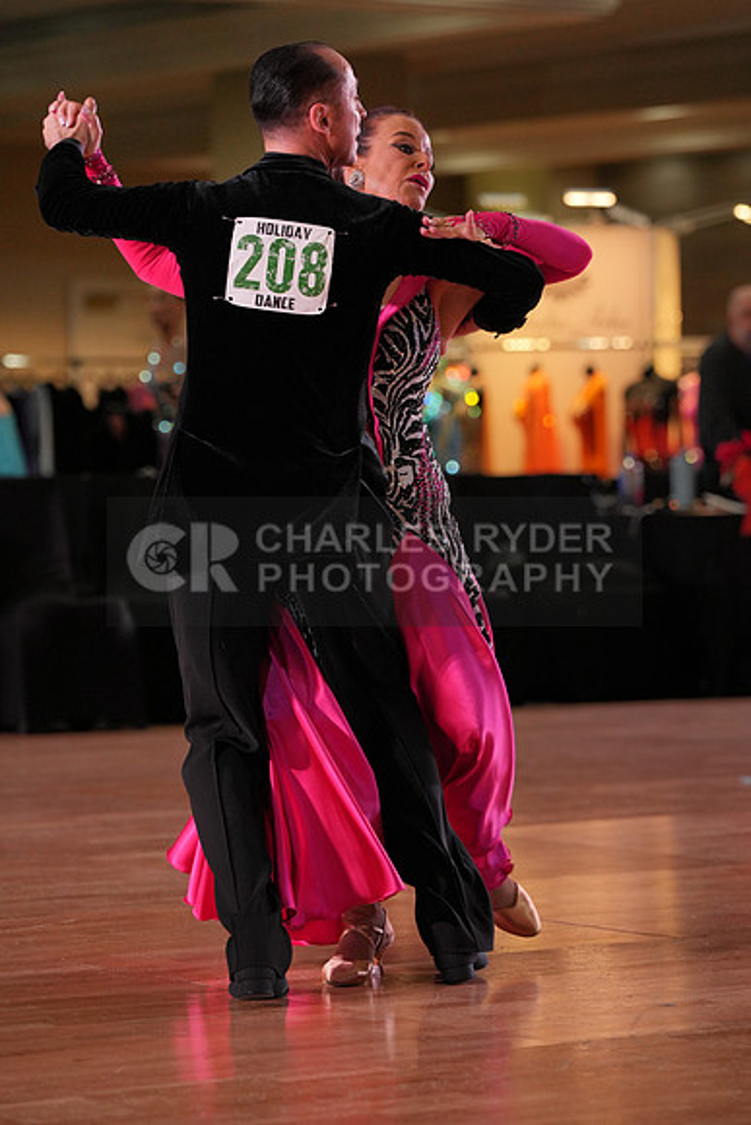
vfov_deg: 14.5
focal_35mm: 141
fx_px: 4409
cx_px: 376
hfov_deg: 9.7
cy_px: 562
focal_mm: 141
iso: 1600
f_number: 4
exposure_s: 1/500
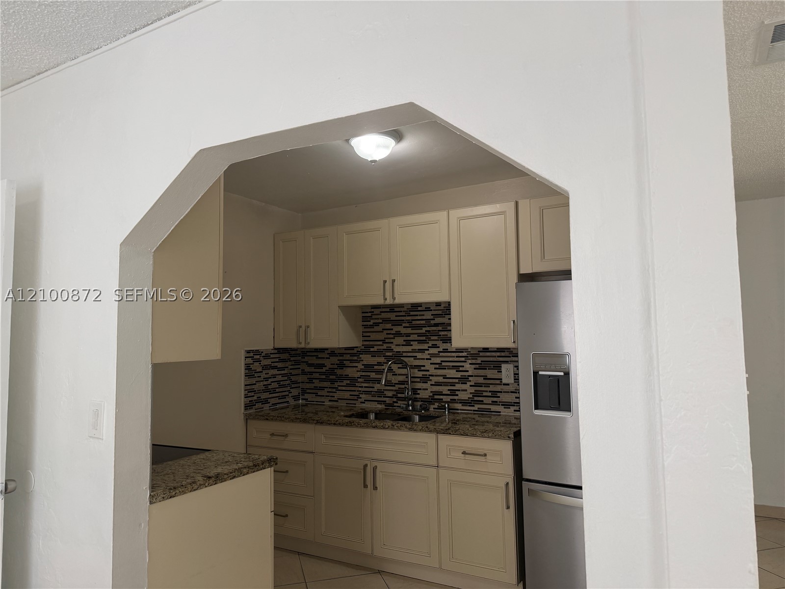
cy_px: 294
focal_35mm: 24
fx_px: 544
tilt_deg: +5.1
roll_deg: +1.6
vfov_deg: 56.8
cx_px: 392
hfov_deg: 71.6
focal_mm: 6.76
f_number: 1.78
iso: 125
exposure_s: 1/121
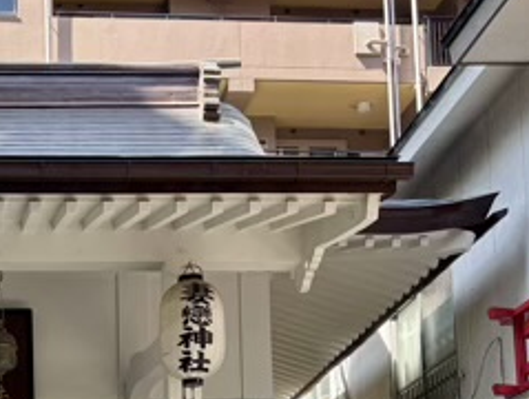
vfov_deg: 18.2
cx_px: 24
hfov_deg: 24.7
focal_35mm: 76
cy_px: 515
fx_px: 1163
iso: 50
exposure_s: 1/289
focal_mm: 5.96
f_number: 1.6
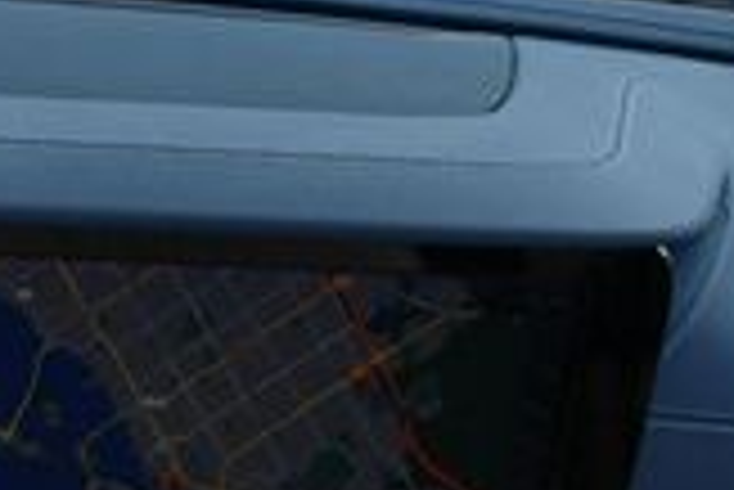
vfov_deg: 9.3
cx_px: -423
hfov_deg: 13.5
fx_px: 2877
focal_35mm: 141
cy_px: 895
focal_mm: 18
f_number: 8
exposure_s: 1/250
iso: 180
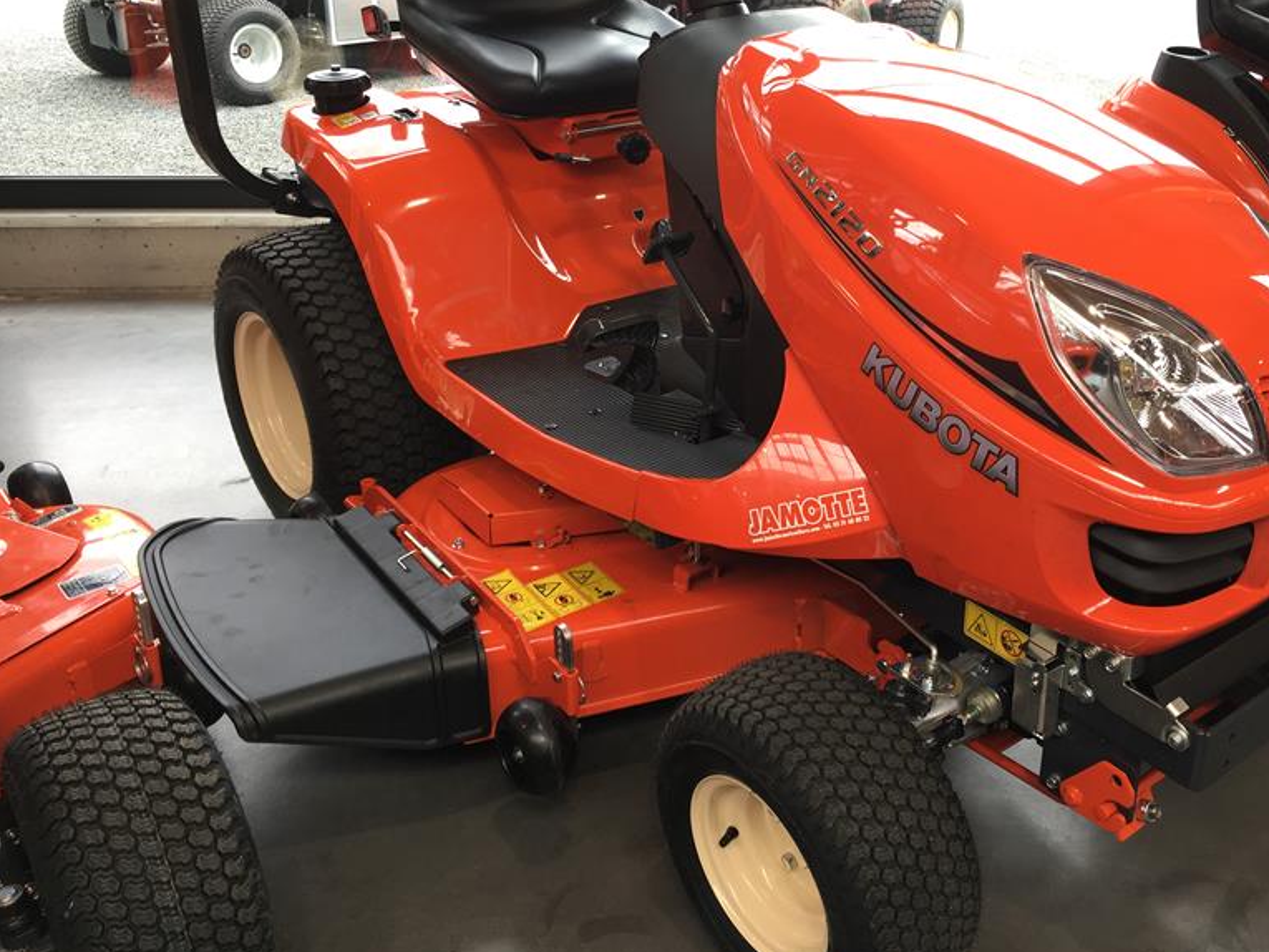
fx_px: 1320
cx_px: 785
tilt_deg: -23.8
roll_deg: -1.3
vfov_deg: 39.5
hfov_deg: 50.9
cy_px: 372
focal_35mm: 36
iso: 32
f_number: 2.2
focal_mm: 4.15
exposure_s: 1/50
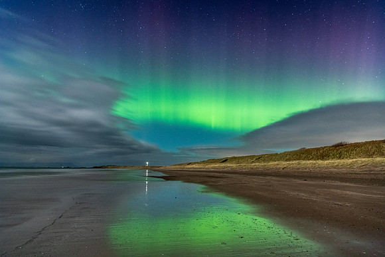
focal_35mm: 24
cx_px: 192
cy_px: 128
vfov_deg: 53.2
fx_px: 257
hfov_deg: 73.7
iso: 2000
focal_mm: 24
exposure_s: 20
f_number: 5.6
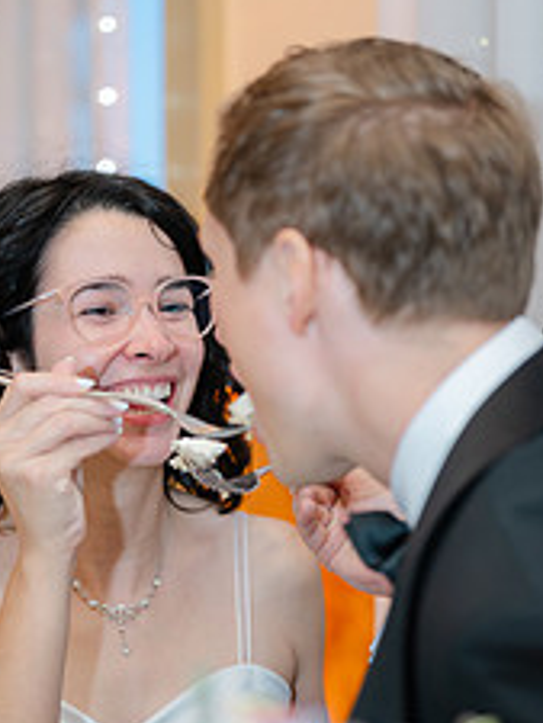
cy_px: 447
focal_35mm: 96
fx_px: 2006
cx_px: 251
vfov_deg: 20.4
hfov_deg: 15.4
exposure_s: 1/100
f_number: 1.8
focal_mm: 50
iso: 320
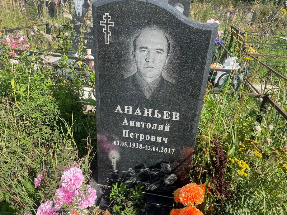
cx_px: 144
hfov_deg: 67.3
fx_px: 216
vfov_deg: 53.1
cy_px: 108
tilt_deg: -22.1
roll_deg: -3.9
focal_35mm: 26
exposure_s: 1/1855
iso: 32
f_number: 1.6
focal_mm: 4.2
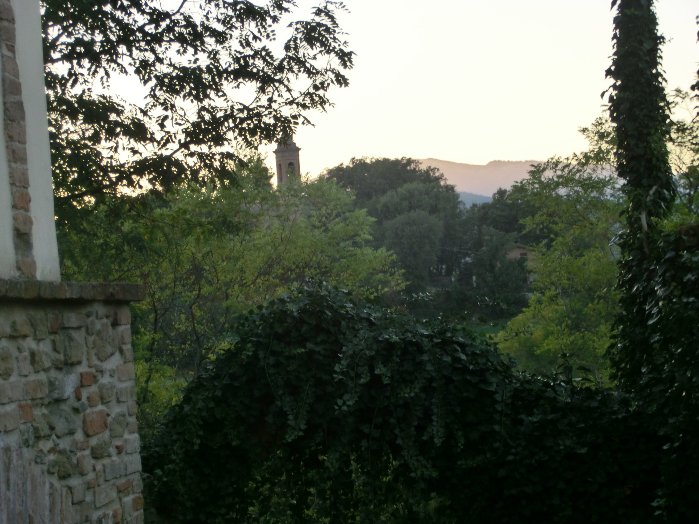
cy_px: 262
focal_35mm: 124
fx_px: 2504
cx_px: 350
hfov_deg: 15.9
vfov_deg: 12.0
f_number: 5.7
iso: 100
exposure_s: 1/80
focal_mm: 21.94
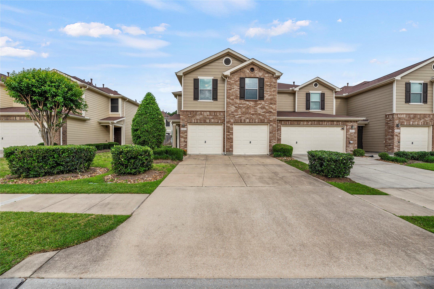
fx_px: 169
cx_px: 217
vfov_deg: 81.2
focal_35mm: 14
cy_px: 144
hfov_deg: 104.2
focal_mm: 14
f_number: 8
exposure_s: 1/250
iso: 100
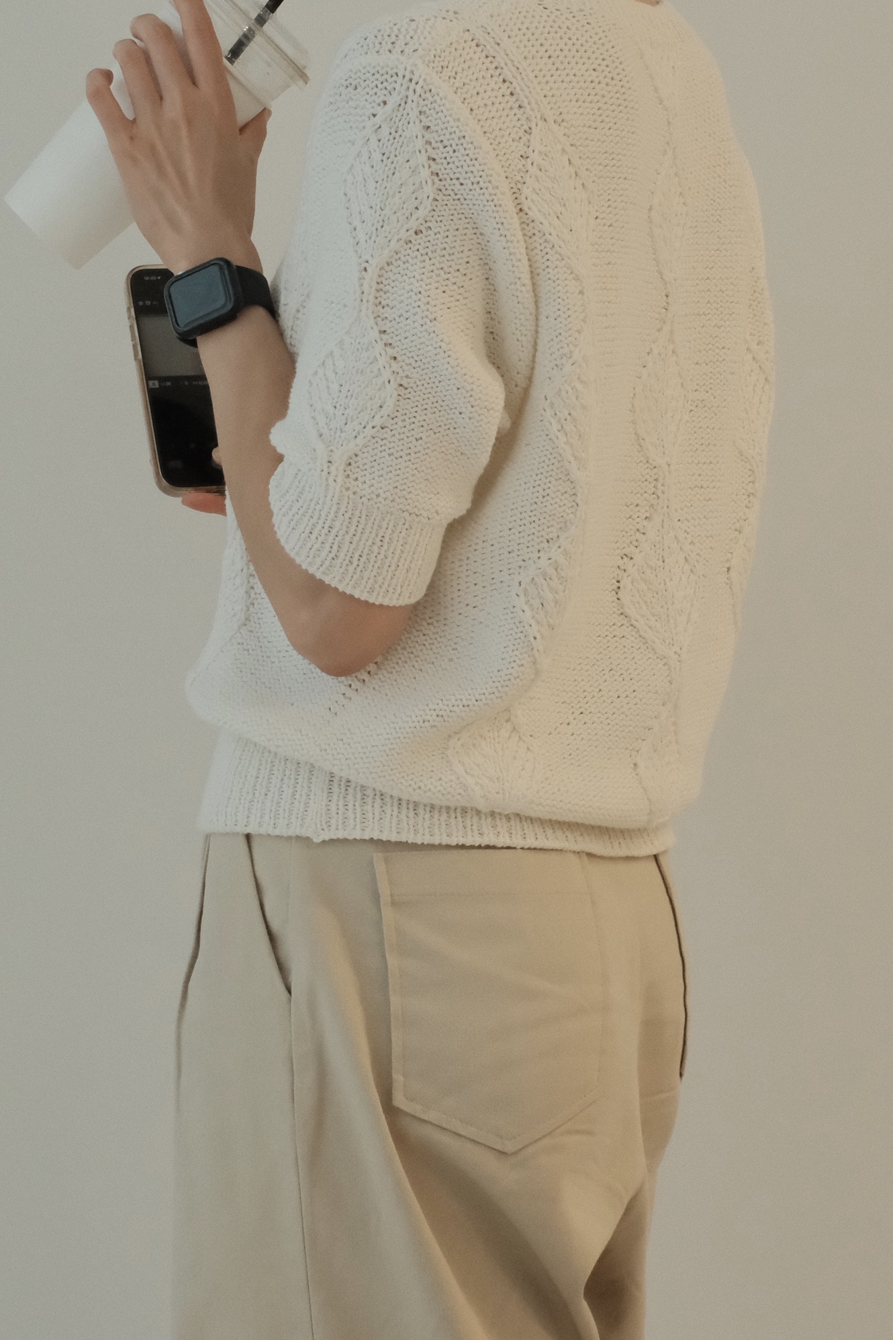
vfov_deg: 29.6
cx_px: 403
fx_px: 2530
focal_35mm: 68
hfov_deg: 20.0
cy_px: 581
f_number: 11
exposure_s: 1/56
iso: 3200
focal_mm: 35
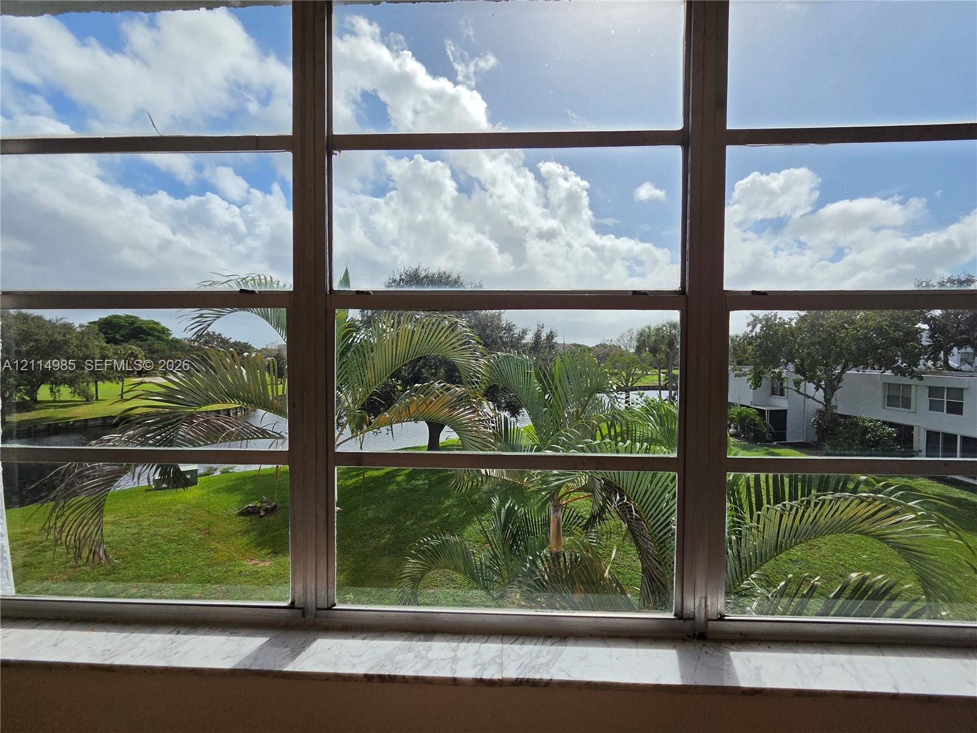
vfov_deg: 89.9
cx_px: 488
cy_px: 366
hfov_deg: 106.2
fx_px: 367
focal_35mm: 13
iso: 80
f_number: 2.2
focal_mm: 2.2
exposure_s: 1/7729
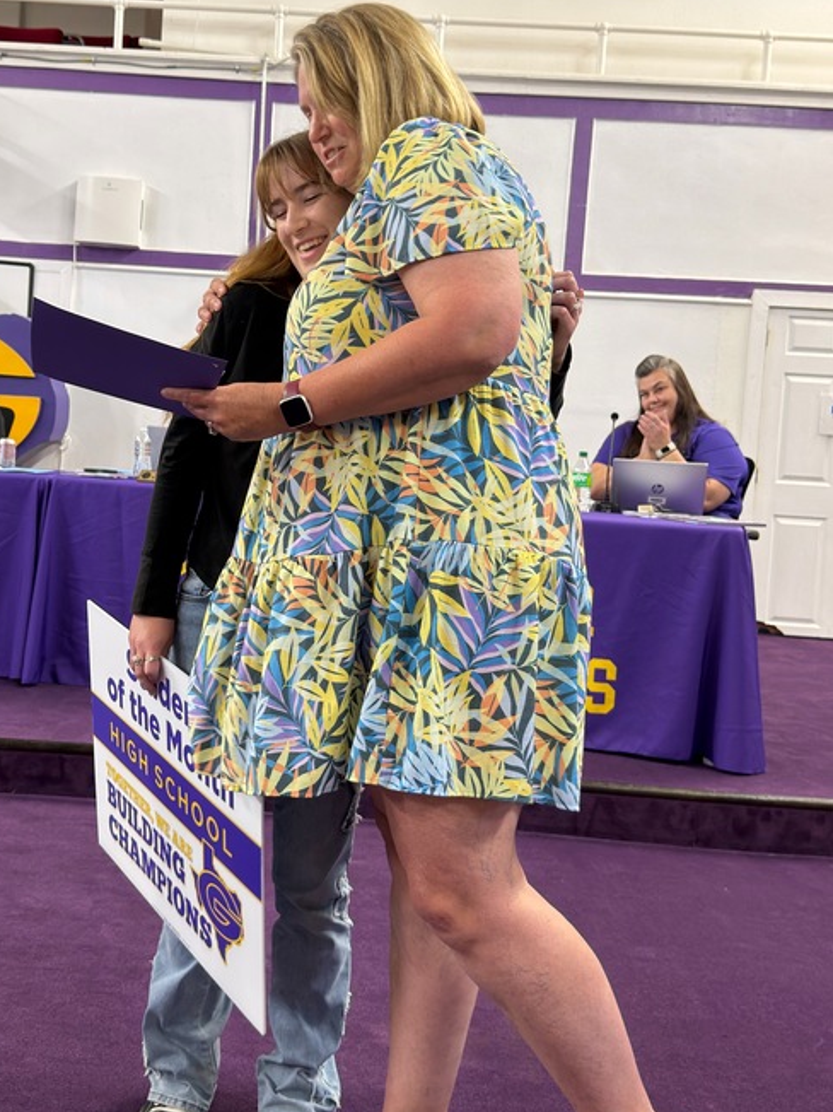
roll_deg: -4.8
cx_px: 324
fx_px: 1380
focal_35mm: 43
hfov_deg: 33.5
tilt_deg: -1.7
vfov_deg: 43.8
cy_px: 500
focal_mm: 6.76
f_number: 1.78
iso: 200
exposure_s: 1/40
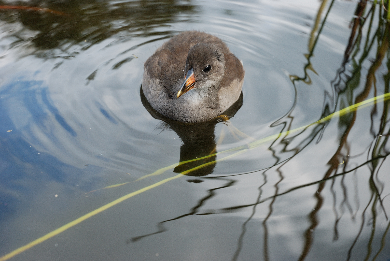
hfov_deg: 28.0
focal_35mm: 72
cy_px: 130
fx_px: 781
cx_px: 195
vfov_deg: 19.0
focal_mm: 48
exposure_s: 1/160
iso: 320
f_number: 6.3
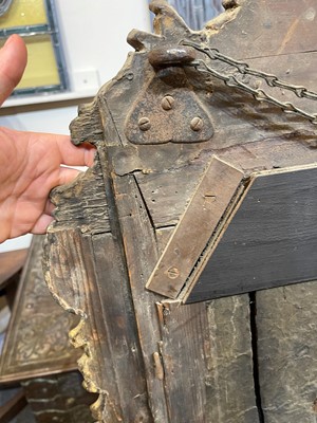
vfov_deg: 69.4
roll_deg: +7.9
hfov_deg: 54.9
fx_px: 305
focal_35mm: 25
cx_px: 158
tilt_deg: -23.2
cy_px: 212
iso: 400
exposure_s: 1/50
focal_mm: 5.1
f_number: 1.6
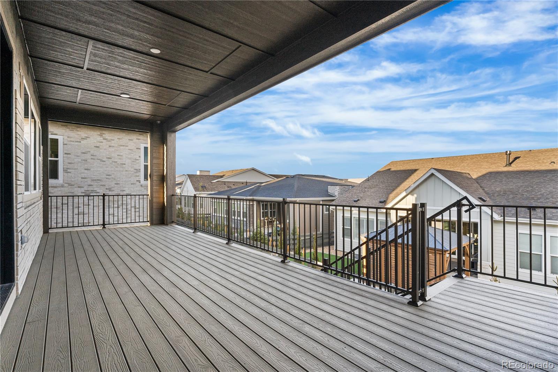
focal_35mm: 18
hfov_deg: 91.6
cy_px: 186
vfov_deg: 68.9
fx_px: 271
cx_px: 279
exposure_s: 1/80
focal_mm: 17.5
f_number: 8
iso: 500
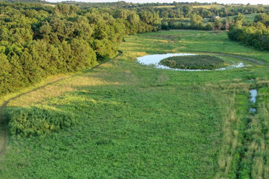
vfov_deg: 28.3
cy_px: 130
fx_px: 351
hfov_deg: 41.0
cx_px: 193
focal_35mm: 47
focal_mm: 8.4
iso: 100
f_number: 2.8
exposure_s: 1/250
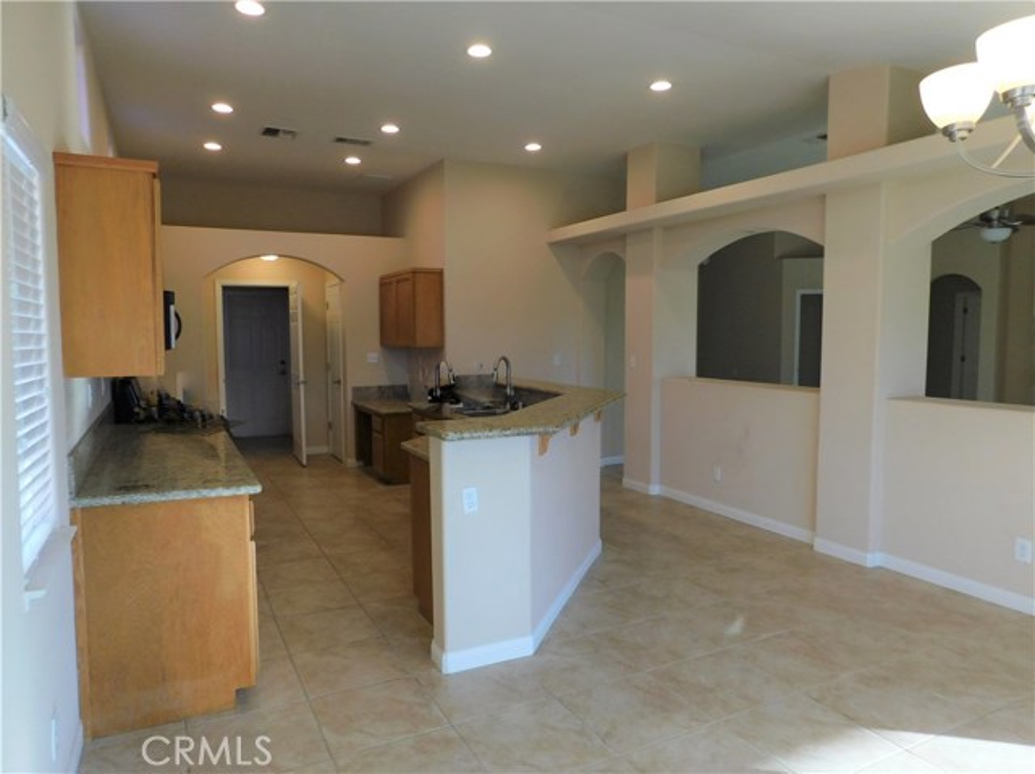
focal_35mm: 23
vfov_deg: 58.8
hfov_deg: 74.0
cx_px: 518
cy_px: 387
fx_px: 687
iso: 125
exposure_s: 1/100
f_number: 3
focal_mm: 4
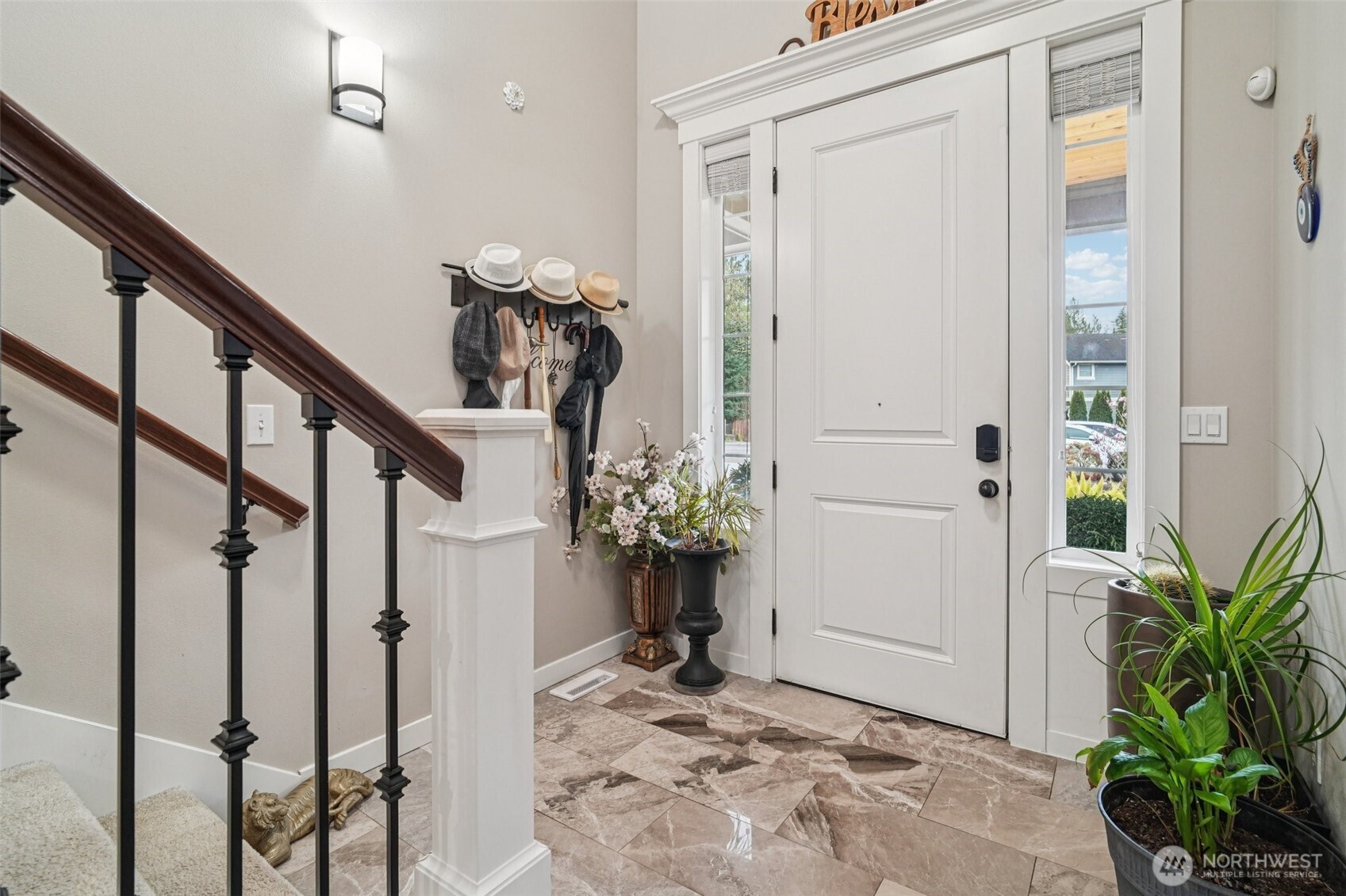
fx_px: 598
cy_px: 448
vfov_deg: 73.7
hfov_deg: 96.7
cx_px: 673
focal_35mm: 16
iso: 1600
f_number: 8
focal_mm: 16
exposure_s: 1/15
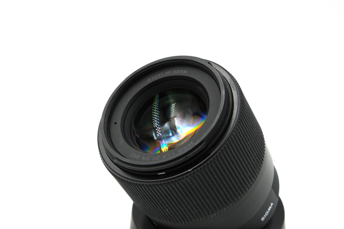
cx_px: 172
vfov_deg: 16.5
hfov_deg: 24.5
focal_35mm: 83
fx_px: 793
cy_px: 114
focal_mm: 55
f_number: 16
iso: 800
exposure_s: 1/125
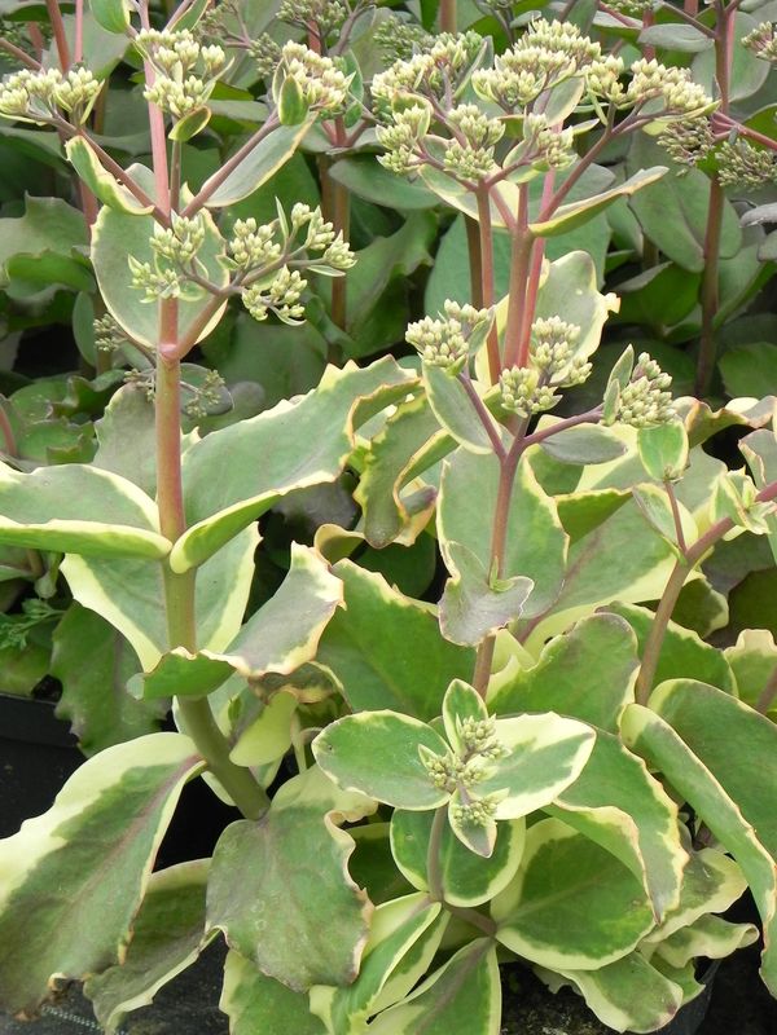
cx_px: 388
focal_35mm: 85
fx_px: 2544
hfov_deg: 17.4
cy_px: 518
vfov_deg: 23.0
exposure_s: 1/80
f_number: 5
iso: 160
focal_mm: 15.1
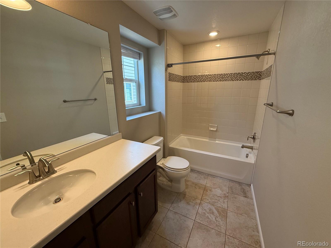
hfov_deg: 102.1
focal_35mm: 14
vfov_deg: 85.7
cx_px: 166
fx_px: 134
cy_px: 124
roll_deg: +0.5
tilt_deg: -14.2
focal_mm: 2.22
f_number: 2.2
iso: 160
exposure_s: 1/120
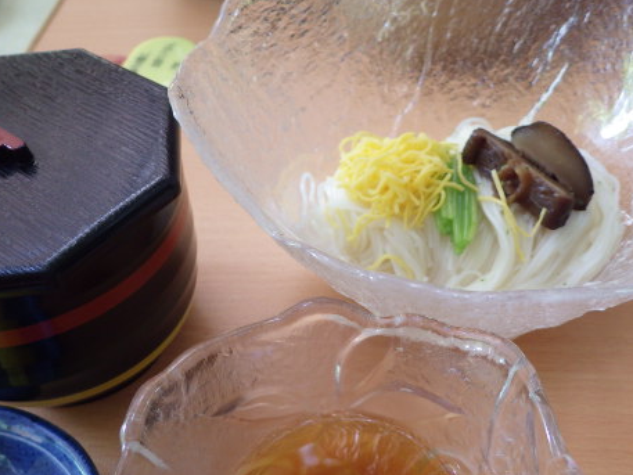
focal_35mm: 35
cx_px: 317
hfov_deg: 52.6
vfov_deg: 40.1
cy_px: 325
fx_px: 640
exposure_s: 1/45
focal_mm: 4.5
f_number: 2
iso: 200
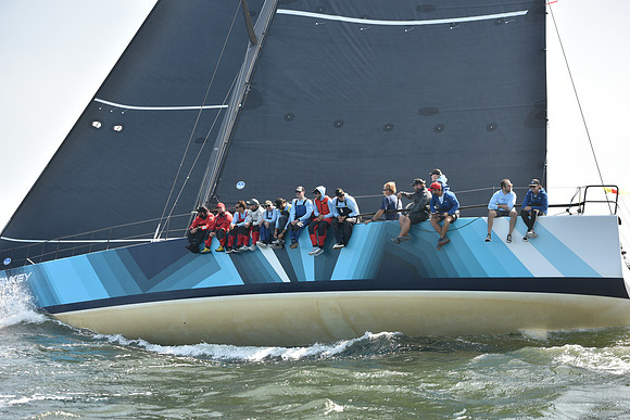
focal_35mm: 70
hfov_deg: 28.8
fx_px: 1225
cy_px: 210
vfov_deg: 19.5
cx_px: 315
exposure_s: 1/800
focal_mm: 70
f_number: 4.5
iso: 250
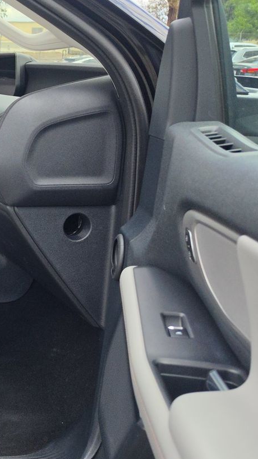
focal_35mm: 49
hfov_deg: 19.8
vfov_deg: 41.9
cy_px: 183
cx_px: -168
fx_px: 596
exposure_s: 1/2333
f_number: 1.4
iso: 63
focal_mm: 6.5
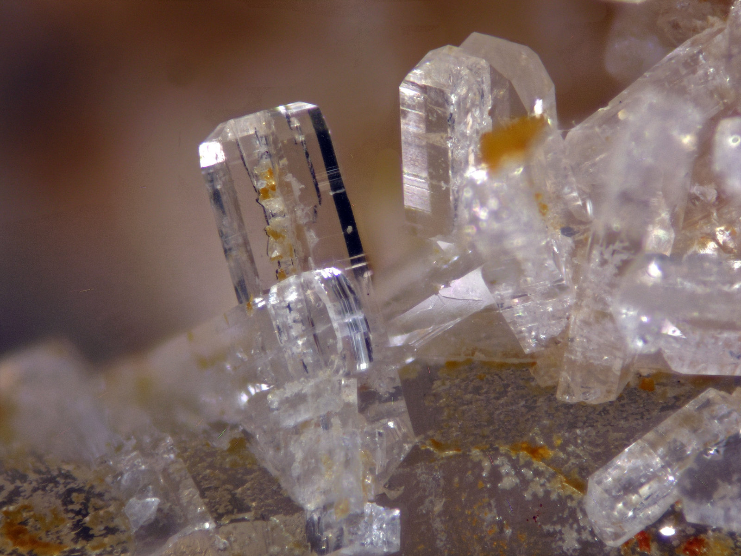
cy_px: 278
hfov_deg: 36.8
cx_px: 370
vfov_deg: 28.0
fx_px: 1113
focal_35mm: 52
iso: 50
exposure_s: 1/2
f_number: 3.7
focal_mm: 13.2
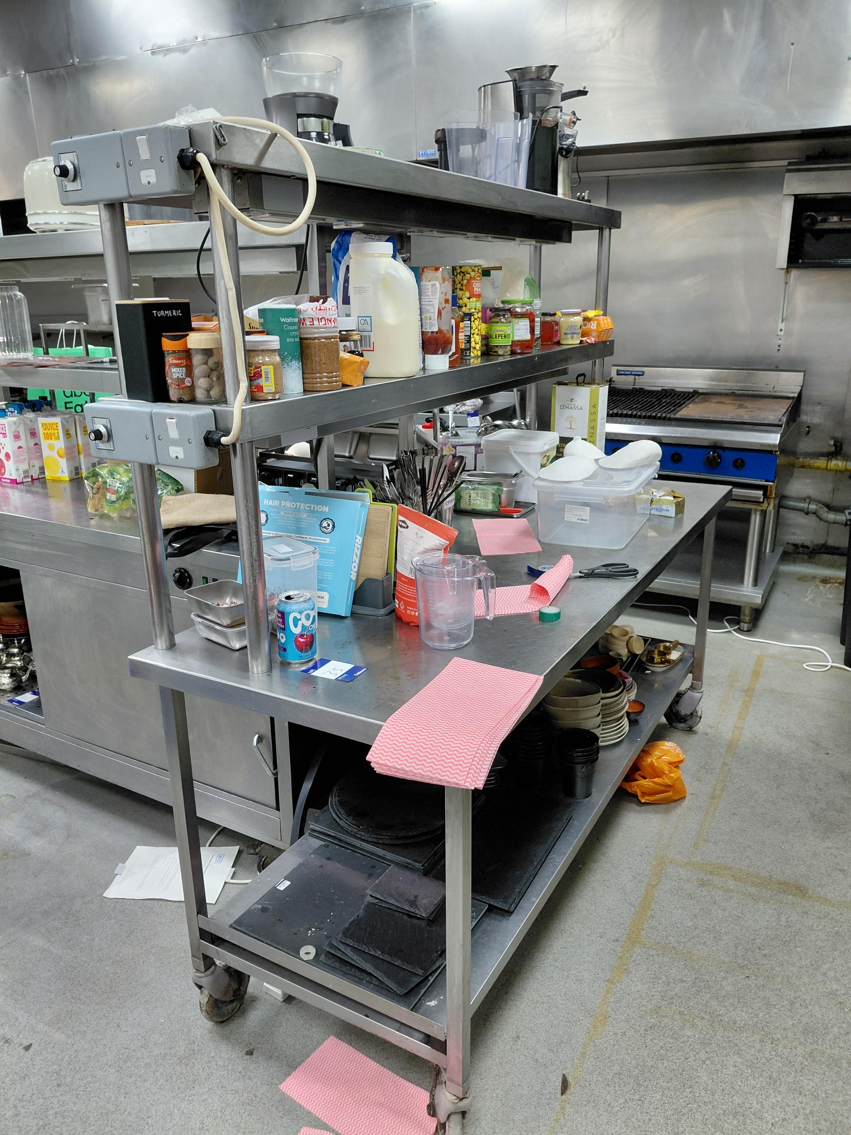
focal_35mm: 25
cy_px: 568
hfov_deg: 54.9
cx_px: 426
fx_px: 819
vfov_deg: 69.4
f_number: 1.8
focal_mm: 4.69
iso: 160
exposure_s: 1/60
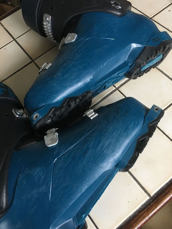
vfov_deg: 61.7
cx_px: 86
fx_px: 192
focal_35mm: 29
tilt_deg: -64.0
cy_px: 114
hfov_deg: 48.2
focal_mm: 4.15
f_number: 2.2
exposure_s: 1/10
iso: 100
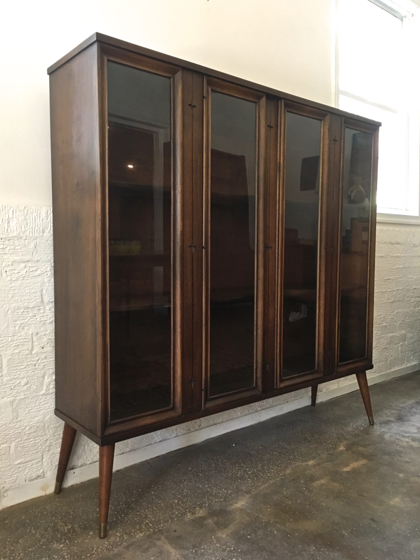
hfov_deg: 48.2
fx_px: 469
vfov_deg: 61.7
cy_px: 280
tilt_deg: -2.7
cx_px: 210
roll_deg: +1.0
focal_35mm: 29
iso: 200
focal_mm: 4.15
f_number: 2.2
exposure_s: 1/30
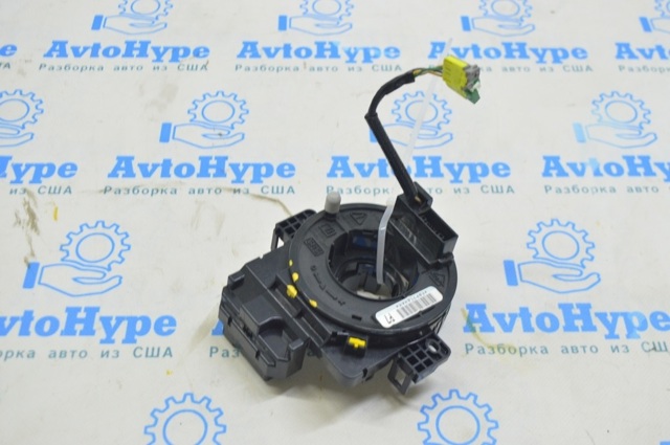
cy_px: 222
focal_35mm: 45
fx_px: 836
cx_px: 335
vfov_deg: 29.8
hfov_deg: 43.7
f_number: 5.6
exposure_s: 1/20
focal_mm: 30
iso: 400
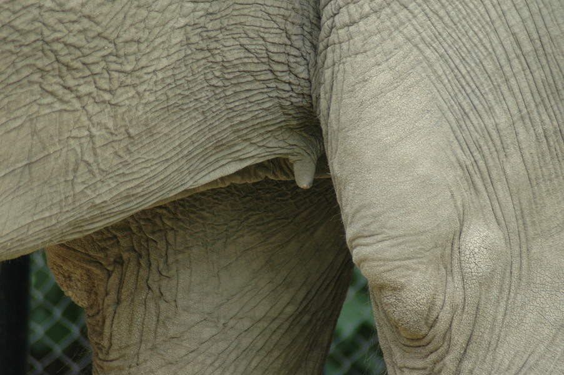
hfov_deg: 4.6
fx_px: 7042
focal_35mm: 450
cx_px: 282
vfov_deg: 3.0
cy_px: 188
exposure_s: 1/90
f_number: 5.6
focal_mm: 300
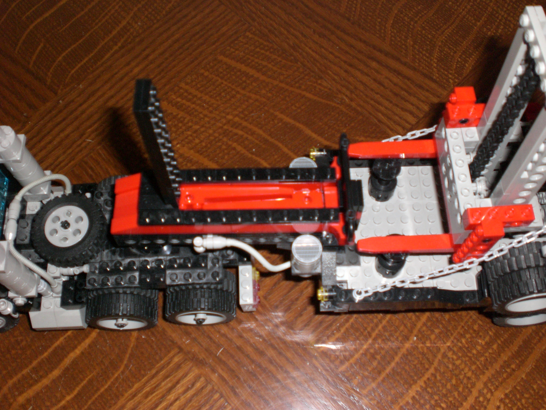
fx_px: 599
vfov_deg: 37.7
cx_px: 273
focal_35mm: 38
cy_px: 205
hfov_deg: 49.0
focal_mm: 6.3
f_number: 3.1
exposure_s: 1/60
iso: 200
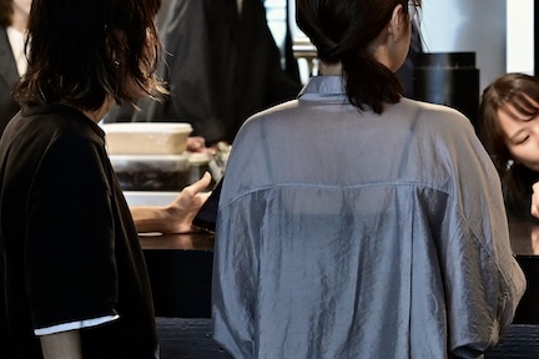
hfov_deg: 14.7
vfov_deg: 9.8
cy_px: 8
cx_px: 407
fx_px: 2081
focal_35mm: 139
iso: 6400
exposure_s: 1/400
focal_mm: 60
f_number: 4.5
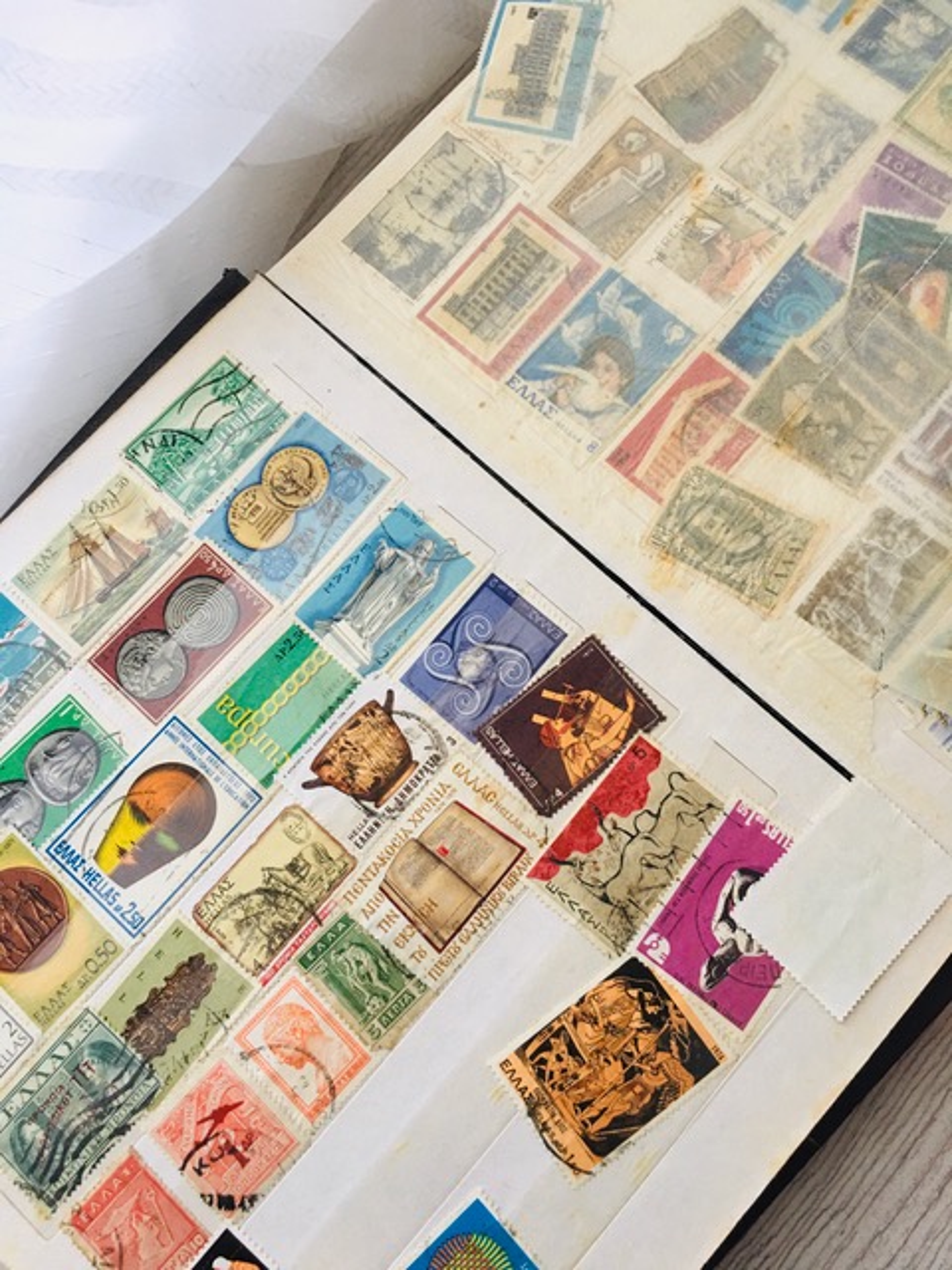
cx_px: 476
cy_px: 635
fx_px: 1063
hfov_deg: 48.2
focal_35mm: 29
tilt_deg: -78.5
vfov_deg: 61.7
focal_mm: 4.15
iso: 50
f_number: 2.2
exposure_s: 1/33
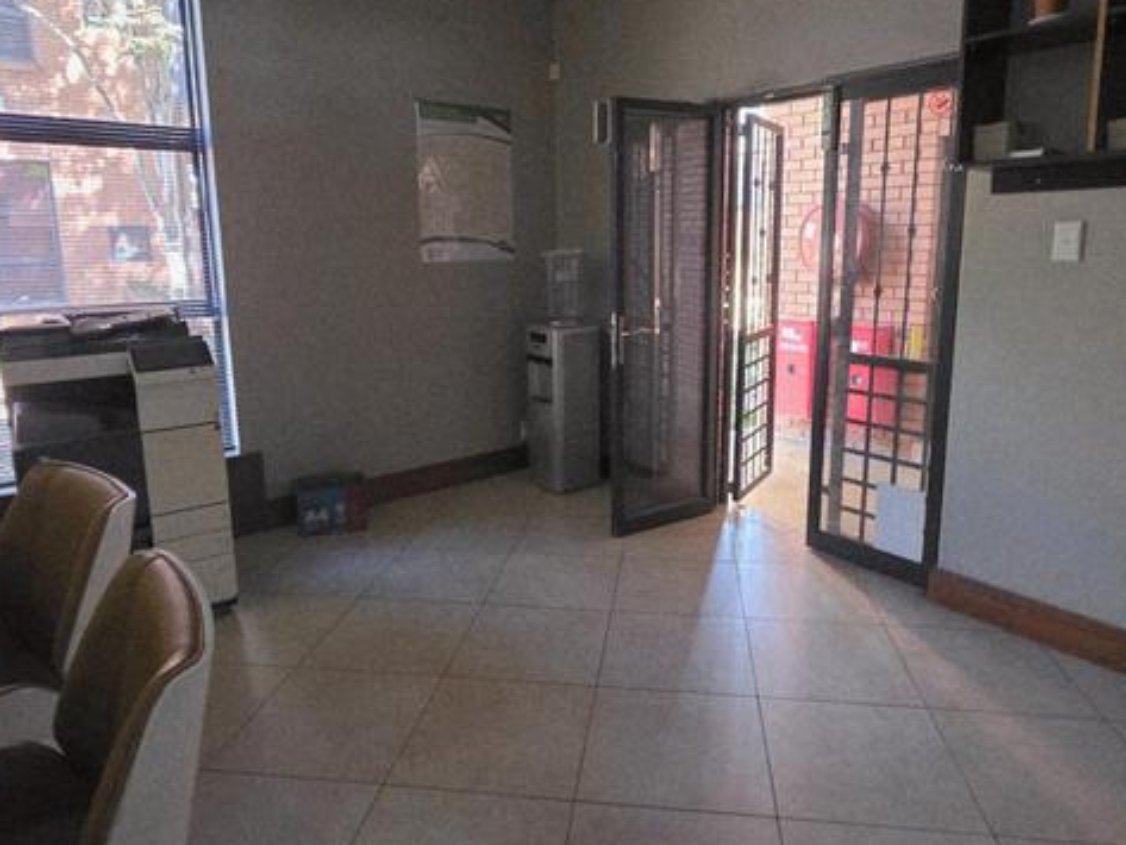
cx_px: 583
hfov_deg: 76.3
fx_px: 716
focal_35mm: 22
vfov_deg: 60.9
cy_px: 374
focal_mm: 2.2
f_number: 1.9
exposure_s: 1/50
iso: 800
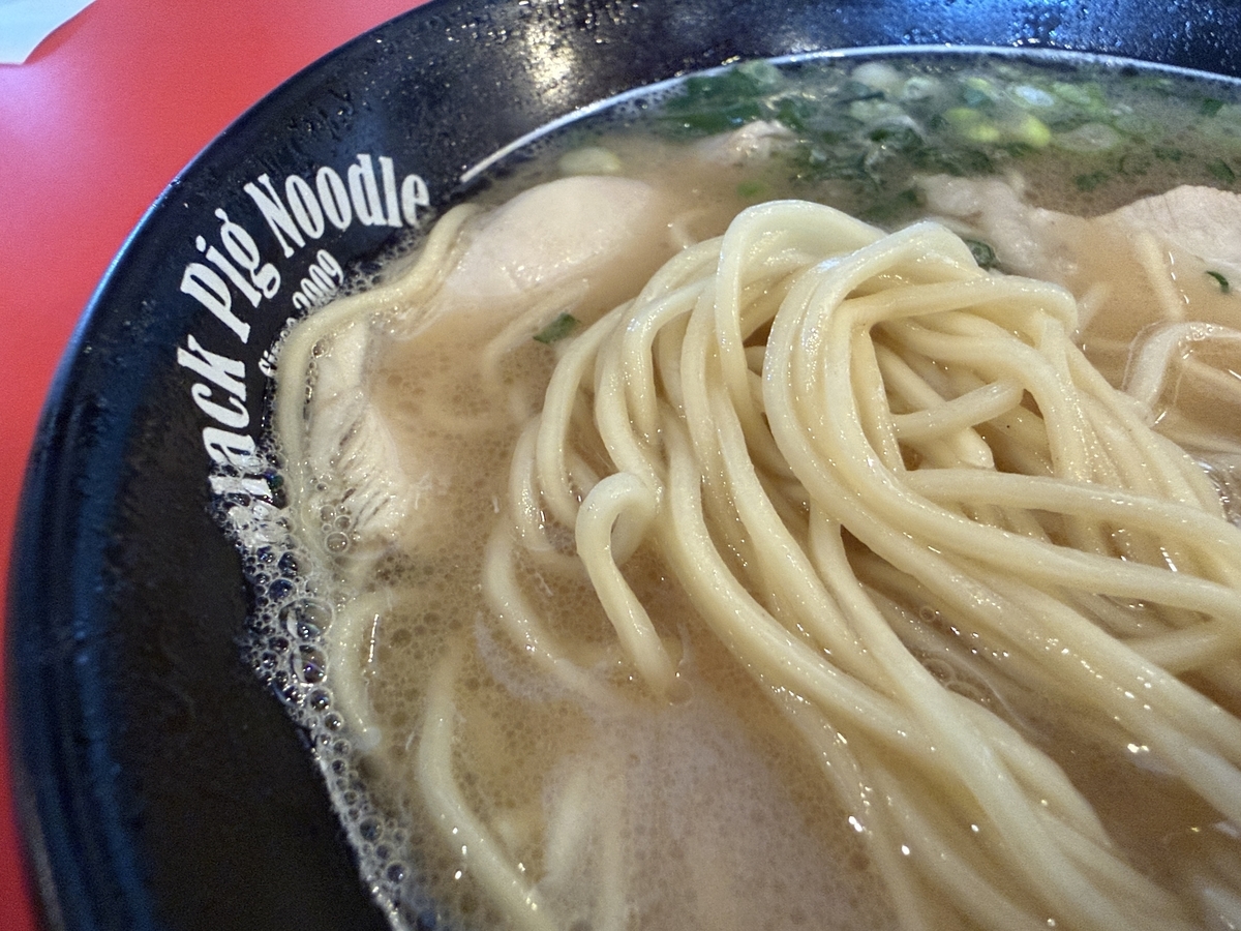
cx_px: 620
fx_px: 896
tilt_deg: -45.7
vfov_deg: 54.9
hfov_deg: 69.4
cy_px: 466
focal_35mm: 25
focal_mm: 2.22
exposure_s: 1/60
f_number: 2.2
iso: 500
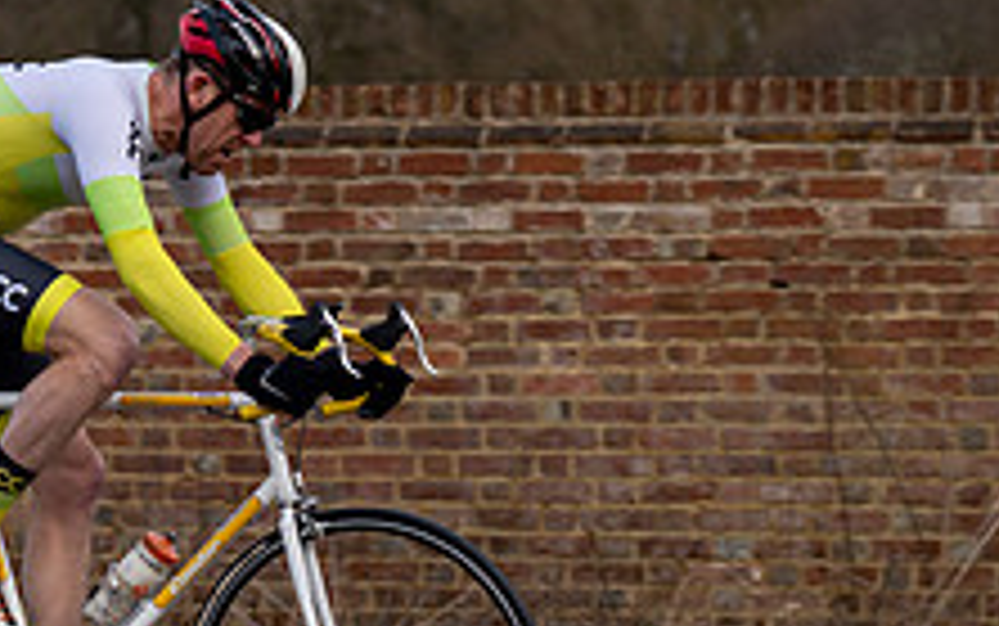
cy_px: 92
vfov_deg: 6.6
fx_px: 5448
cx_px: 158
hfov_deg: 10.4
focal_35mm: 200
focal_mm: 75
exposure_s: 1/800
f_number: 3.5
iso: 100
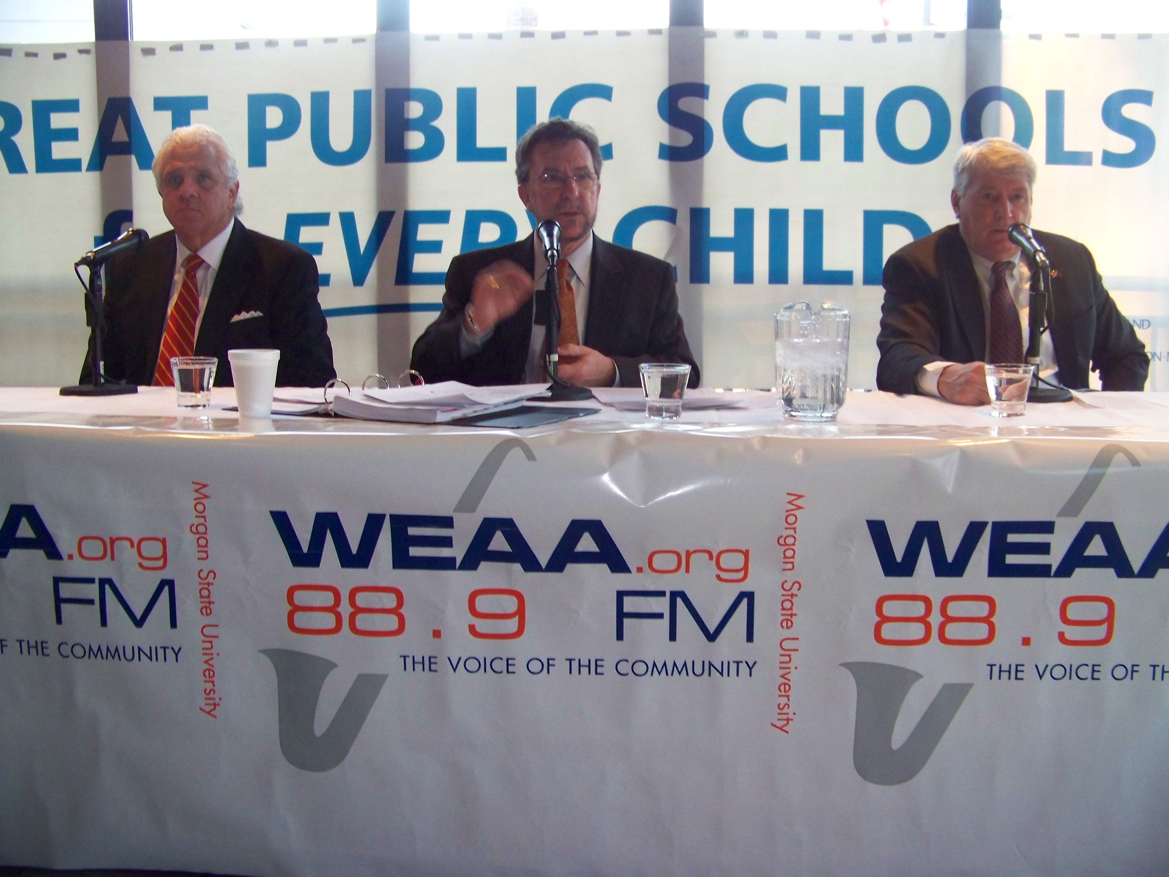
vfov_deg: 39.7
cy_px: 438
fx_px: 1216
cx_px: 584
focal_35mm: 36
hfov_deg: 51.4
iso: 200
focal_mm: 5.85
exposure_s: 1/30
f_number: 2.8
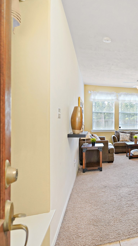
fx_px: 176
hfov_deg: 34.1
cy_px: 125
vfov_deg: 69.9
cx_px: 167
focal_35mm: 27
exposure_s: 1/125
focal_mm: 16
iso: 800
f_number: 4
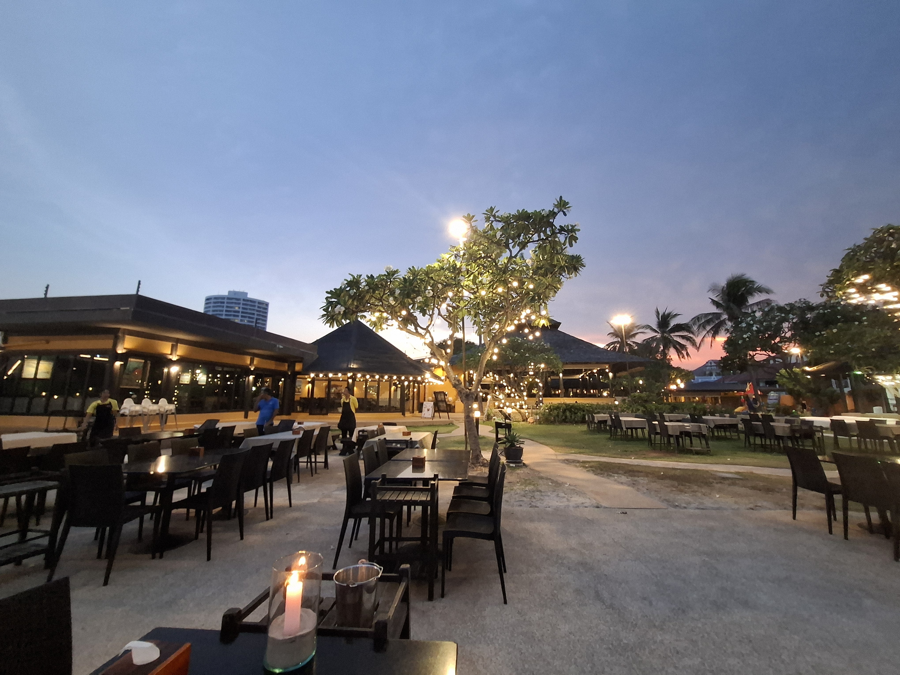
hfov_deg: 106.2
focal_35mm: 13
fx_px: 338
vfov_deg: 89.9
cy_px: 338
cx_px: 450
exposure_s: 1/25
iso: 500
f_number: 2.2
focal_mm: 1.74
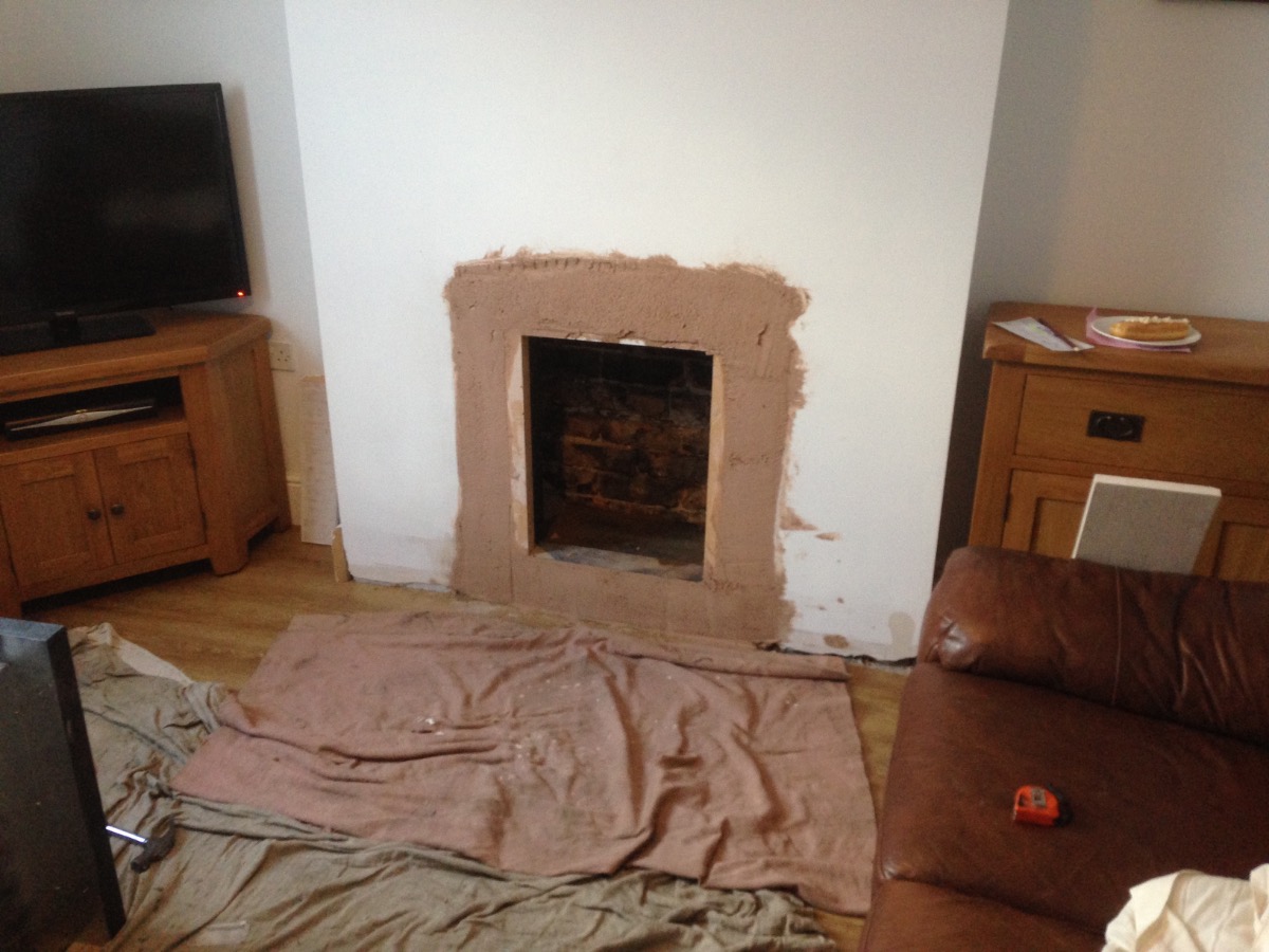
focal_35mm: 33
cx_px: 634
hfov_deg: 55.4
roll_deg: -1.1
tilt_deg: -23.0
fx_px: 1210
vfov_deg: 42.9
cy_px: 476
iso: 200
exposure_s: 1/20
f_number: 2.4
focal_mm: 4.12
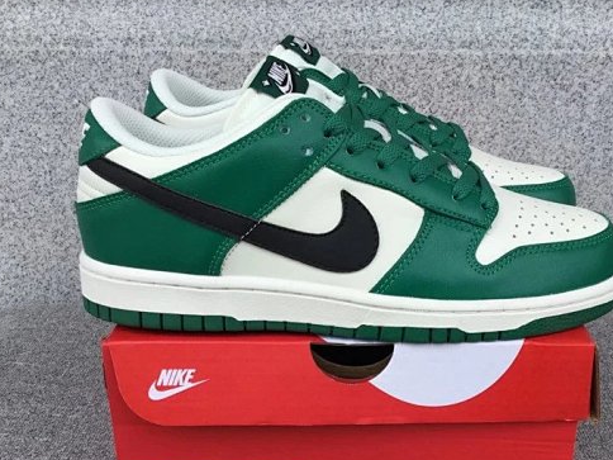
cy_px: 291
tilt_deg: -22.2
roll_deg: +0.2
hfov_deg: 45.6
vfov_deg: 34.9
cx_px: 353
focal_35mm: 41
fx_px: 726
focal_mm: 3.3
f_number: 2.4
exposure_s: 1/466
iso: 25
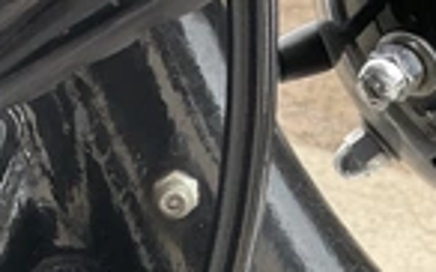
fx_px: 997
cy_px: 317
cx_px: -140
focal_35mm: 84
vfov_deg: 15.0
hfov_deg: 22.0
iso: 40
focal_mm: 3
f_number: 1.8
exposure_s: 1/122
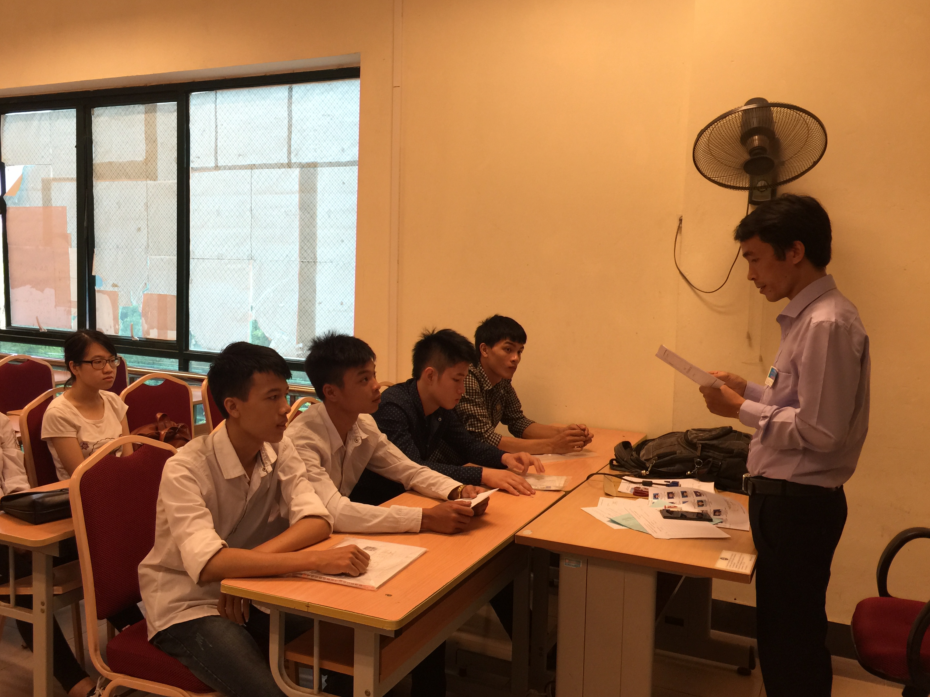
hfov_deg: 58.3
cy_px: 350
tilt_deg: -4.2
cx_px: 435
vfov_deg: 45.4
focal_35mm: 31
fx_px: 833
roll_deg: -3.3
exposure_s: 1/17
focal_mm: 4.15
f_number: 2.2
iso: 40
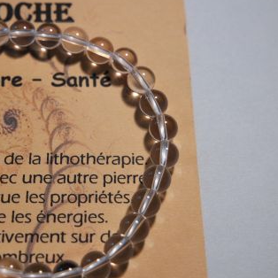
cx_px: 37
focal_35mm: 91
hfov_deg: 18.8
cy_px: 136
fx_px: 827
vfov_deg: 19.1
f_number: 5
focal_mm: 37
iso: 800
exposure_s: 1/60
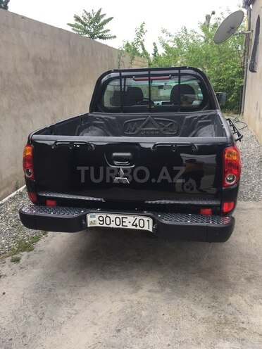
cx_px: 131
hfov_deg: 48.2
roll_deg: +2.7
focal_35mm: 29
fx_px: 293
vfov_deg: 61.7
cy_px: 174
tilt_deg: -17.0
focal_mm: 4.15
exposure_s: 1/255
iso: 32
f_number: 2.2
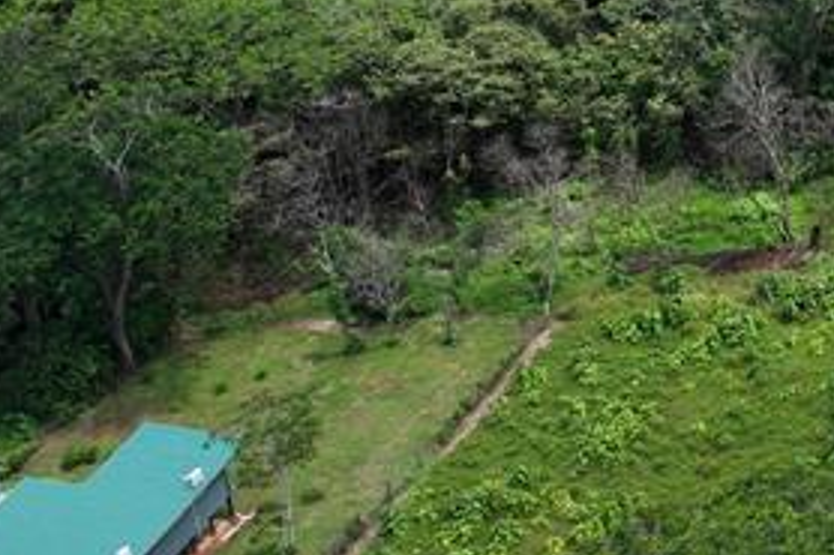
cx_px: 1416
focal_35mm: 92
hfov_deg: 18.3
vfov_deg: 14.1
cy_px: -208
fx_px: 2130
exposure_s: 1/2000
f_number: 2.8
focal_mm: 12.29
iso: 120
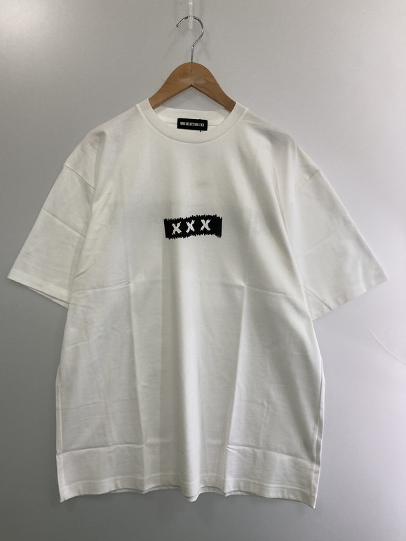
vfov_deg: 61.7
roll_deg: -0.6
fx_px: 454
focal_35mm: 29
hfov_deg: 48.2
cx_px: 196
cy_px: 272
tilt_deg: -18.8
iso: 80
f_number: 1.8
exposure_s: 1/100
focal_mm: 3.99
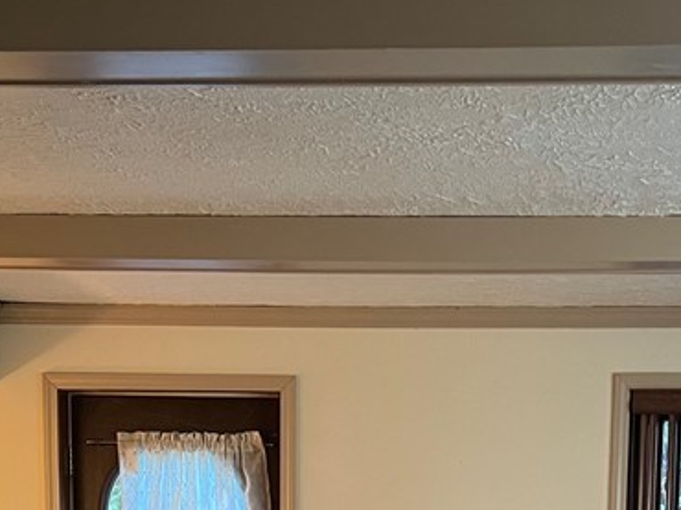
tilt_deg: -5.5
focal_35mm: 72
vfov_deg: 18.8
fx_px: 1416
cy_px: 687
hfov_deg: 27.0
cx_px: 418
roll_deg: -0.2
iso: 200
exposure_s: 1/60
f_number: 1.5
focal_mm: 5.7
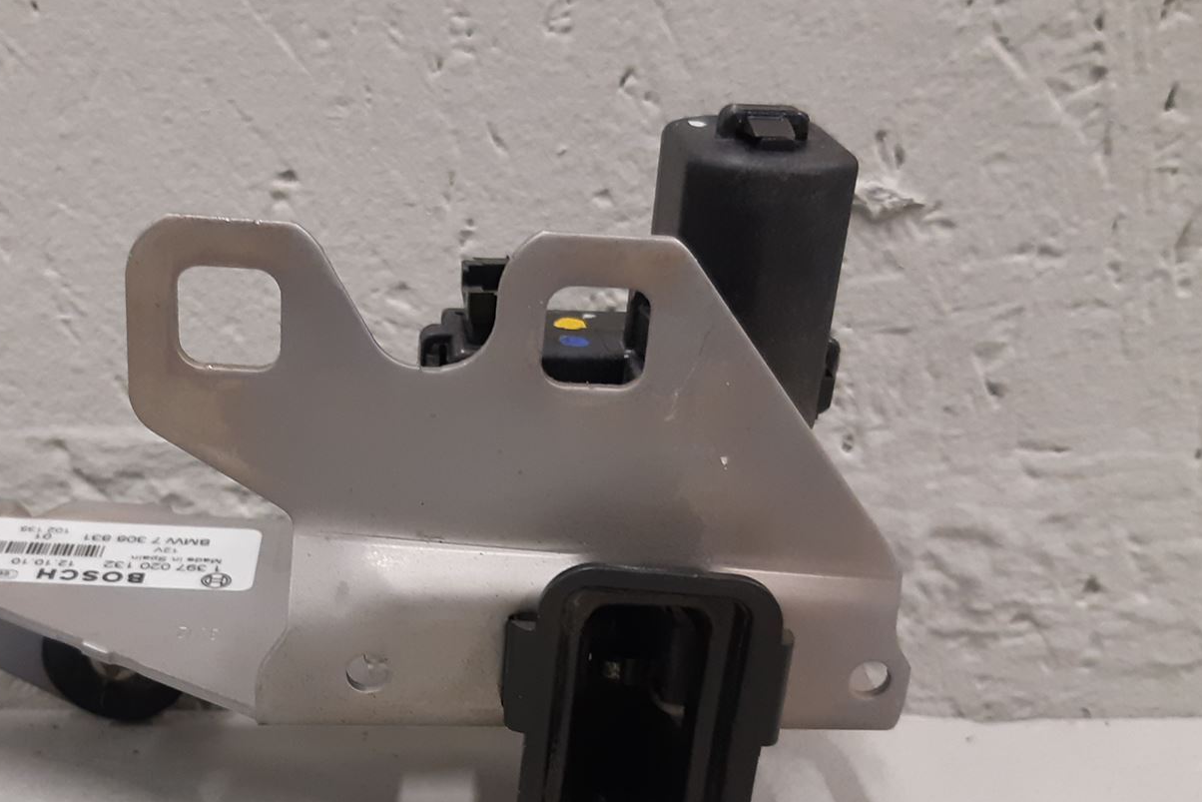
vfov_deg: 28.9
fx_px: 1536
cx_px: 416
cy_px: 587
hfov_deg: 42.3
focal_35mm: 46
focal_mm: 3.93
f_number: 1.7
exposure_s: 1/50
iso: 160
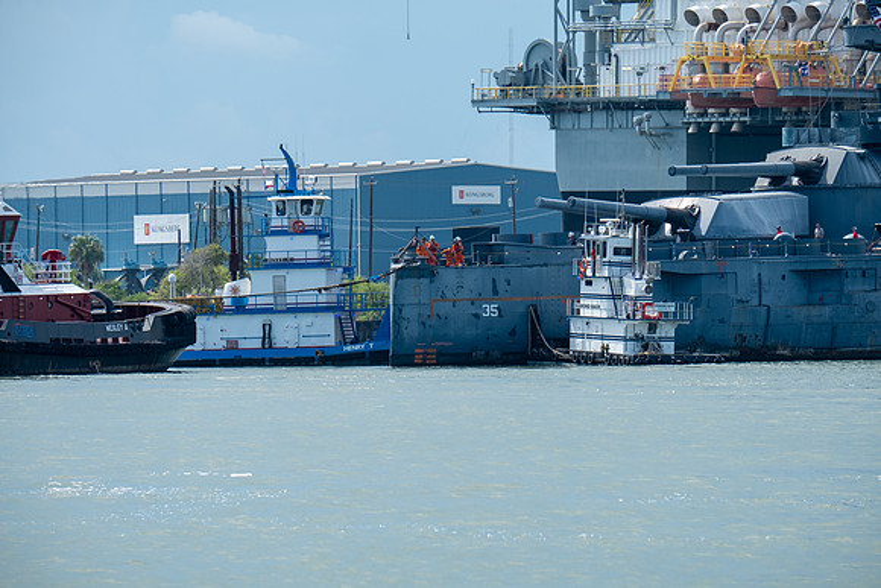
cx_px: 440
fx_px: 7343
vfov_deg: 4.6
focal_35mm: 300
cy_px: 294
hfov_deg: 6.9
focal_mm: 200
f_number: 7.1
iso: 200
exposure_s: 1/320
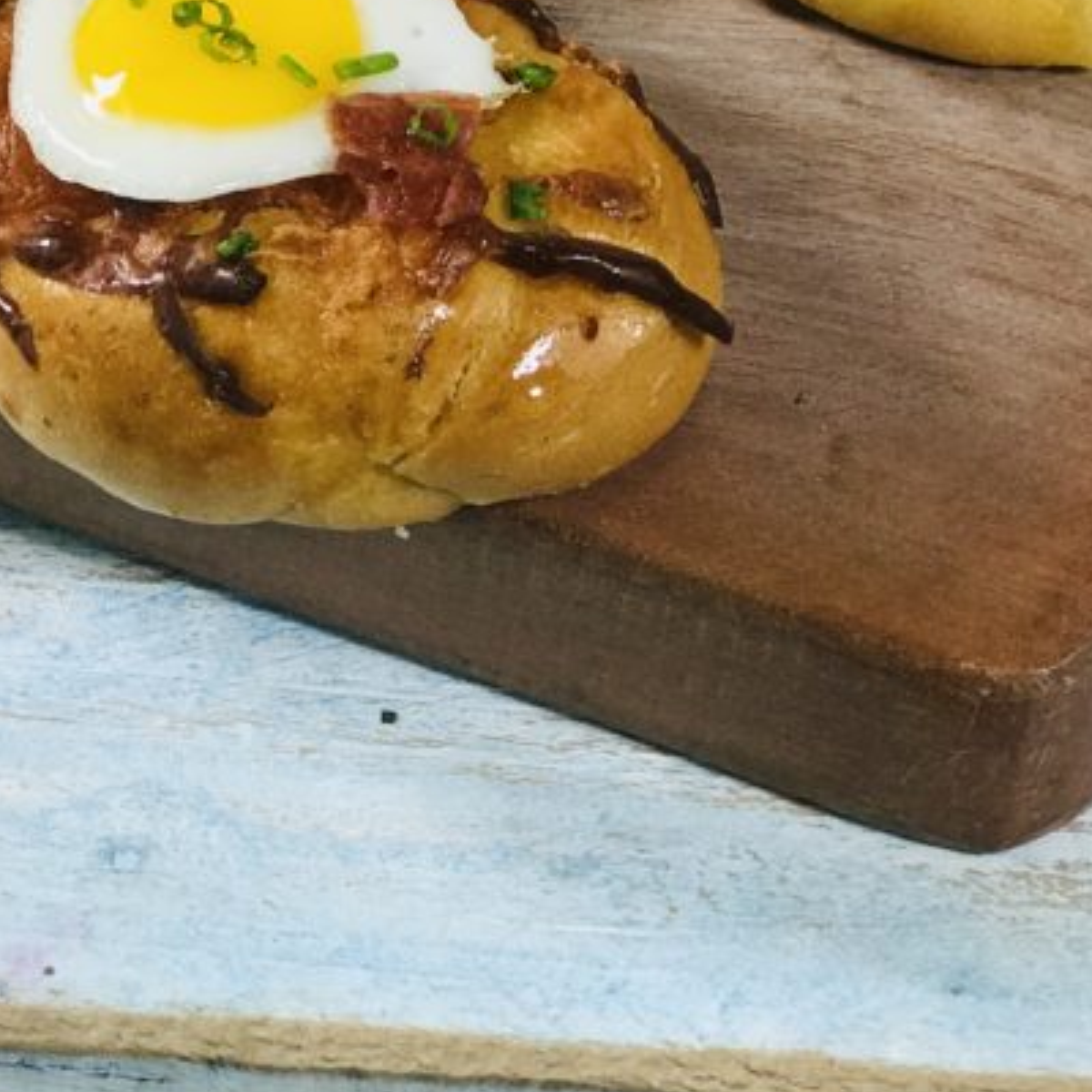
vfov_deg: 13.2
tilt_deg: -35.5
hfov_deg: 13.5
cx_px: 491
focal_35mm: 129
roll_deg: -1.2
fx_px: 4604
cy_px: -218
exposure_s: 1/60
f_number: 2.8
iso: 40
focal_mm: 6.6
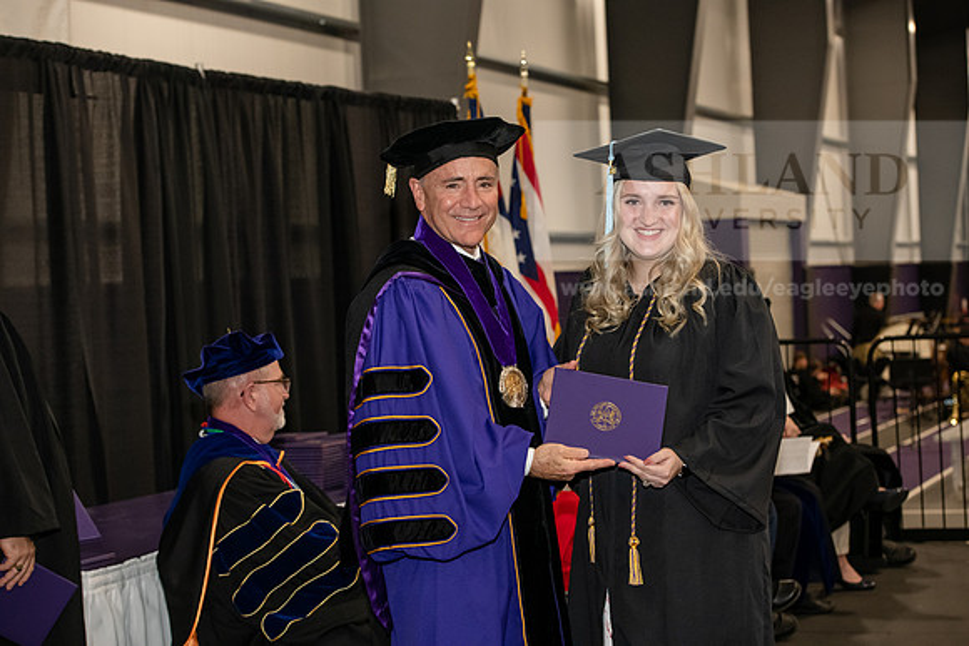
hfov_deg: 28.8
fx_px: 1885
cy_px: 323
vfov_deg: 19.5
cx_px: 484
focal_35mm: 70
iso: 2500
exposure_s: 1/200
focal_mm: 70
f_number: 5
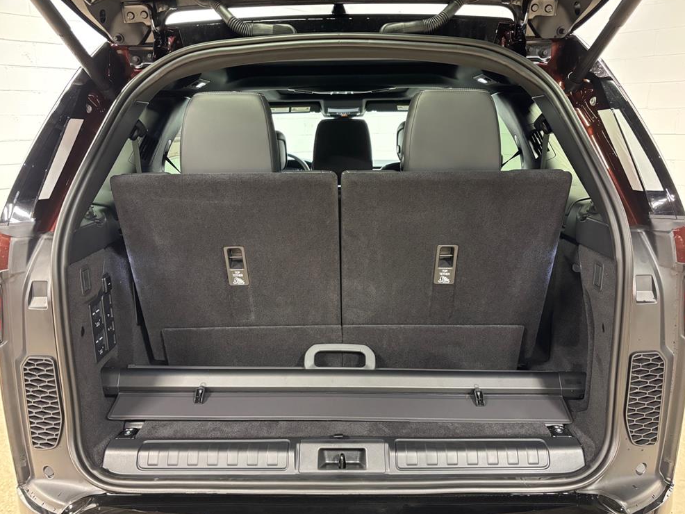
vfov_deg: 51.4
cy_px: 256
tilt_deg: -13.9
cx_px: 342
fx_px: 534
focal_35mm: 27
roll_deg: +0.0
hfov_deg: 65.3
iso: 500
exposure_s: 1/60
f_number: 1.6
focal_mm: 5.96
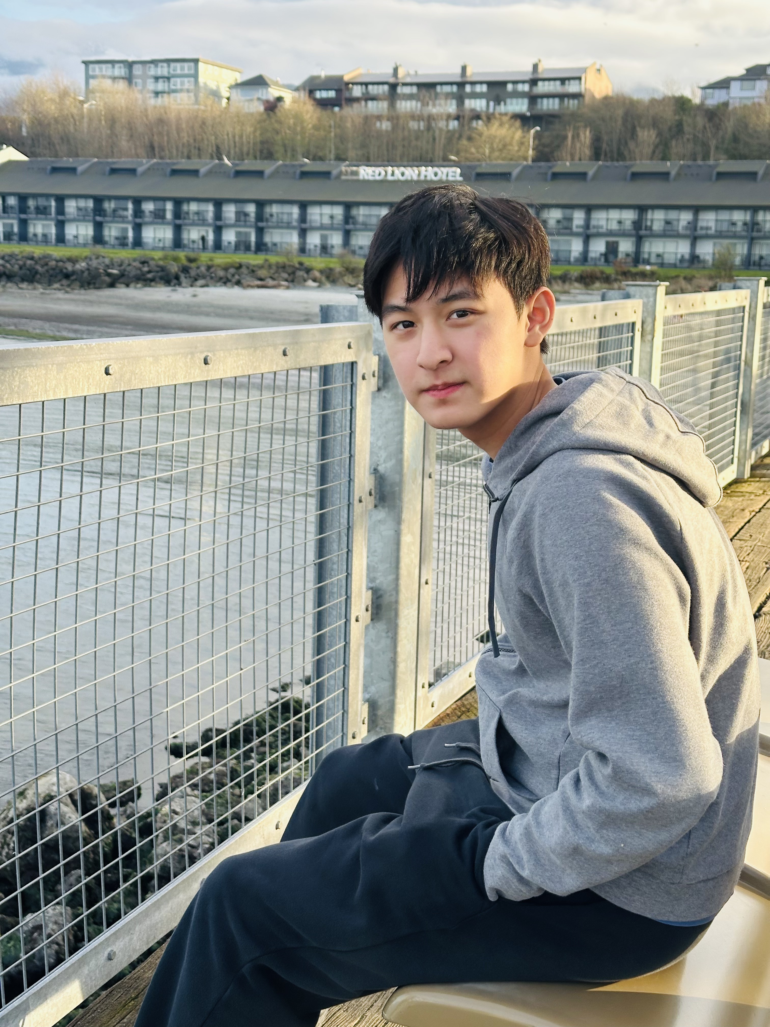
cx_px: 385
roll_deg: -0.9
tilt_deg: -7.9
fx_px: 1424
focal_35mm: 48
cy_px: 514
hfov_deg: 30.3
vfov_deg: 39.7
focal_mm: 6.86
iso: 64
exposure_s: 1/516
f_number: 1.78
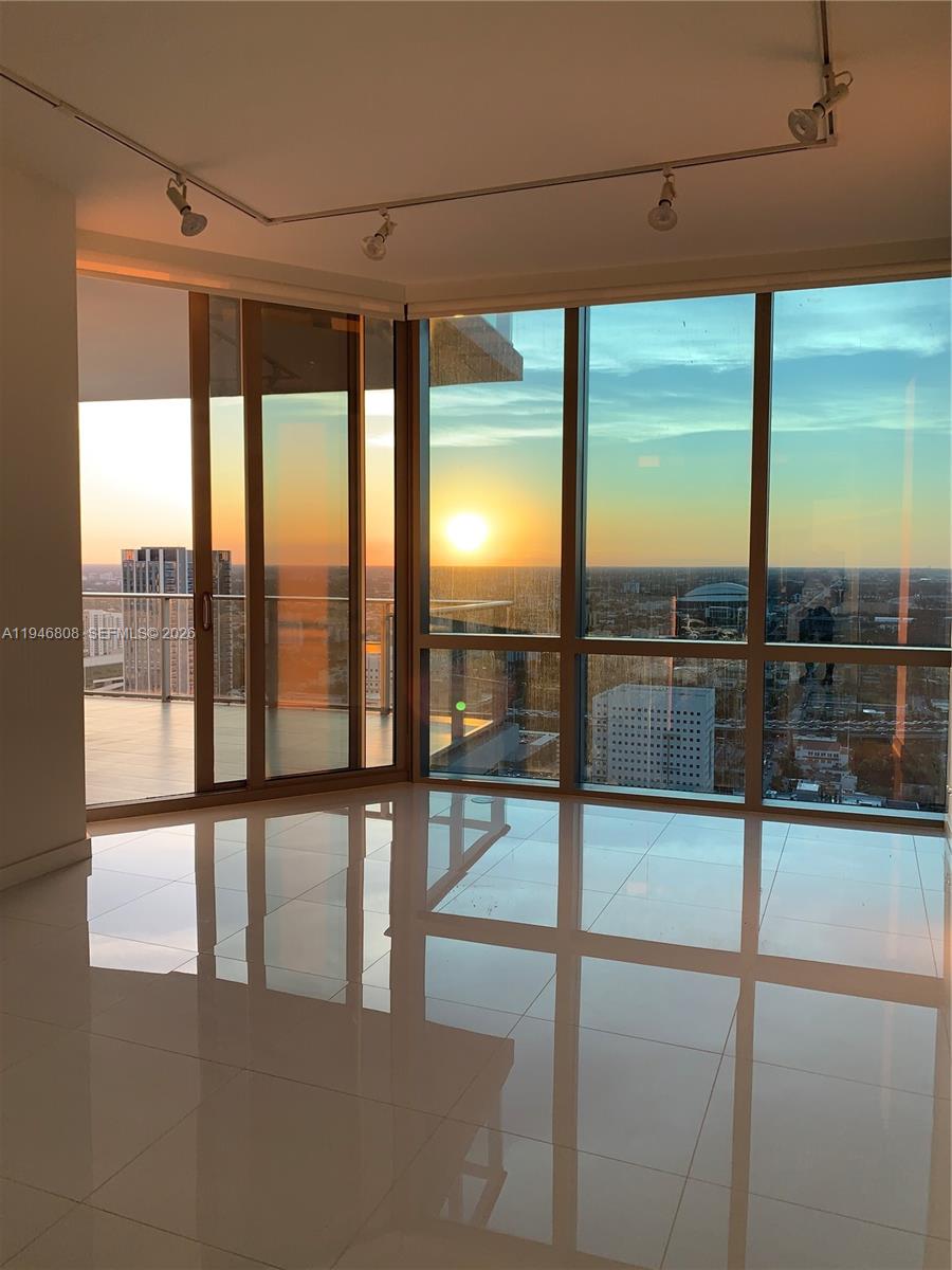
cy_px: 635
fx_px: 953
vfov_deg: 67.3
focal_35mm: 26
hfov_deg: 53.1
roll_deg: -0.2
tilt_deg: -2.1
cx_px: 476
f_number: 1.8
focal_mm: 4.25
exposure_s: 1/122
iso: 25
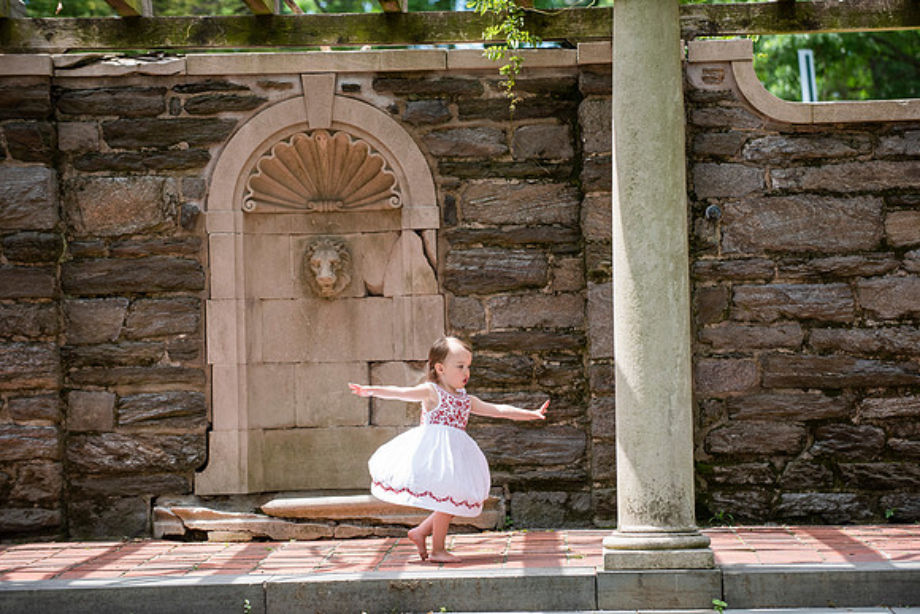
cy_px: 309
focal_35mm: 134
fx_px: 3431
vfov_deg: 10.2
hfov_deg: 15.3
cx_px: 469
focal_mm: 130
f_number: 4.5
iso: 640
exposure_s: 1/1250
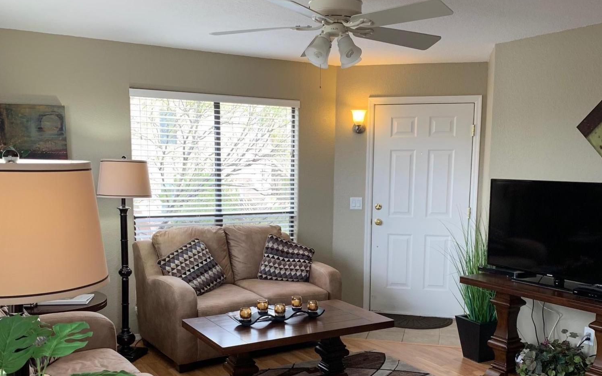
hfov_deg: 52.8
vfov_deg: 34.0
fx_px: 607
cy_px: 258
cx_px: 302
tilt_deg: -8.8
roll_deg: -0.7
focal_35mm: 37
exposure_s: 1/120
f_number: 1.8
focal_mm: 4.25
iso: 100
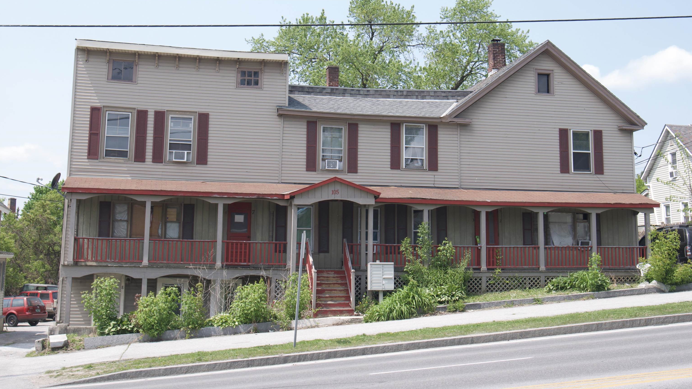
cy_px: 142
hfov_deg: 44.6
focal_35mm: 46
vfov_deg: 25.9
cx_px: 346
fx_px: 844
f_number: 8
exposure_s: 1/160
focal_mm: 21
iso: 100
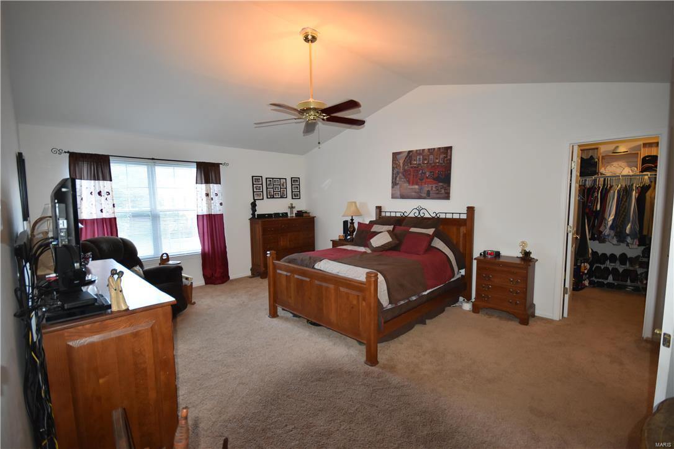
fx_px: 281
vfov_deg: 77.3
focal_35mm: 15
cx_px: 337
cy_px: 224
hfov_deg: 100.4
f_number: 4
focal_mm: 10
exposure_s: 1/60
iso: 800
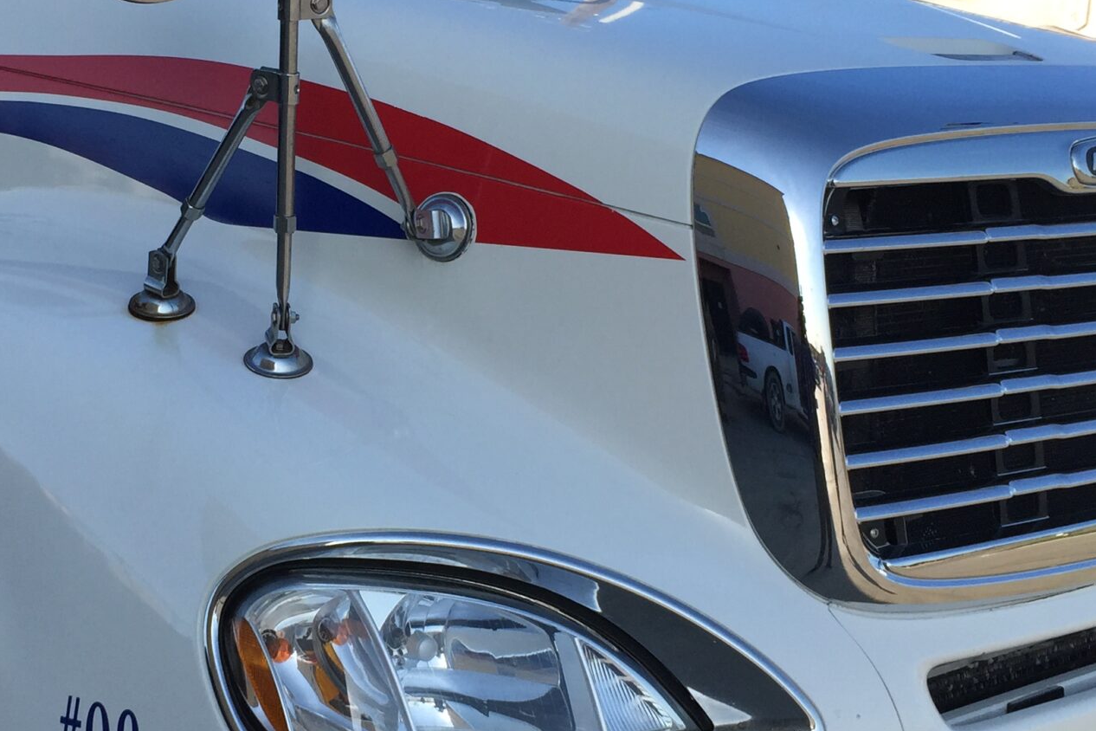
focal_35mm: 61
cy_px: 372
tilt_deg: -4.8
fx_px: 1857
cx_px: 344
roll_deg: +0.3
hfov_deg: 32.5
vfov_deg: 22.3
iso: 32
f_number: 2.2
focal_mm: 4.15
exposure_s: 1/1163
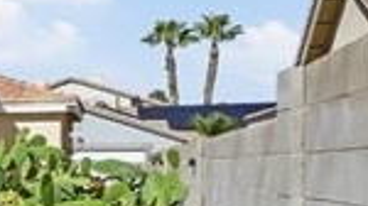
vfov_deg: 12.0
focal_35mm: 100
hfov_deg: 12.1
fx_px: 975
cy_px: 175
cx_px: -684
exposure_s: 1/1600
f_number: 9
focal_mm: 14
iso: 64
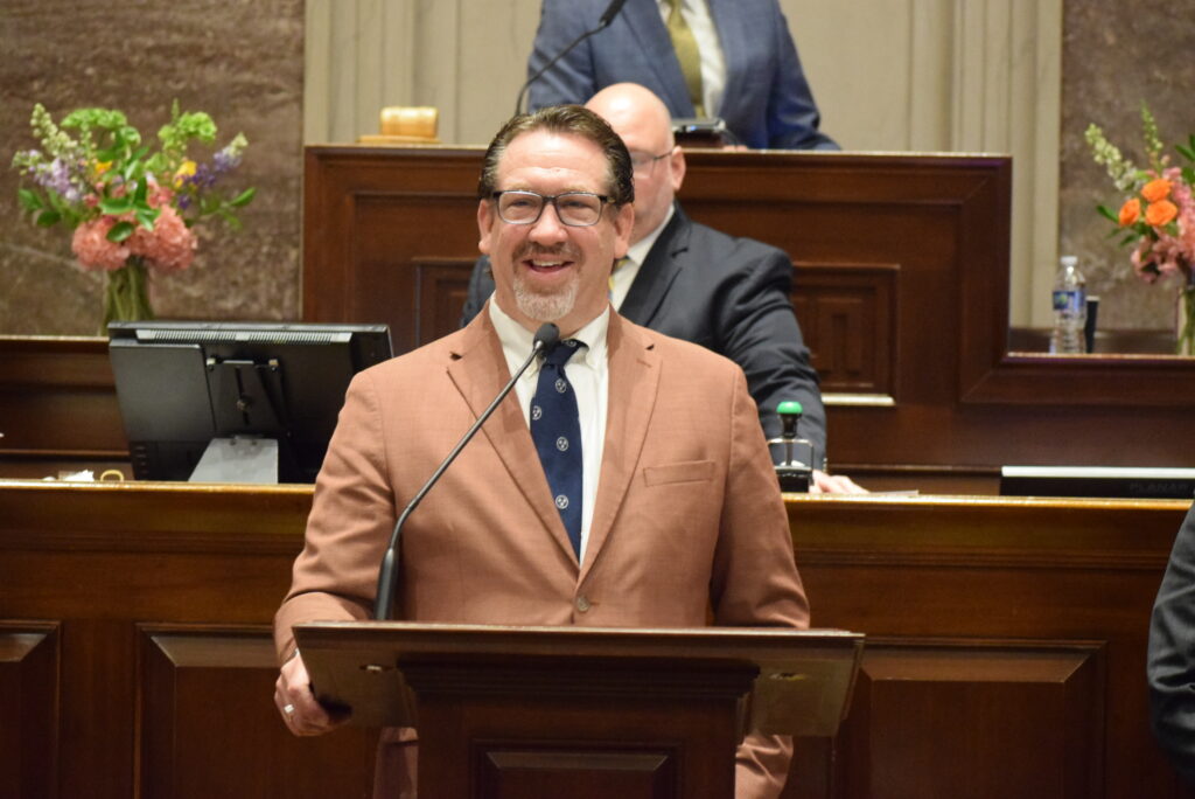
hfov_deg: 14.4
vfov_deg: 9.6
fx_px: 4733
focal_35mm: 142
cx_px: 598
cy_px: 400
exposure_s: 1/50
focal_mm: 95
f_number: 4.8
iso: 6400
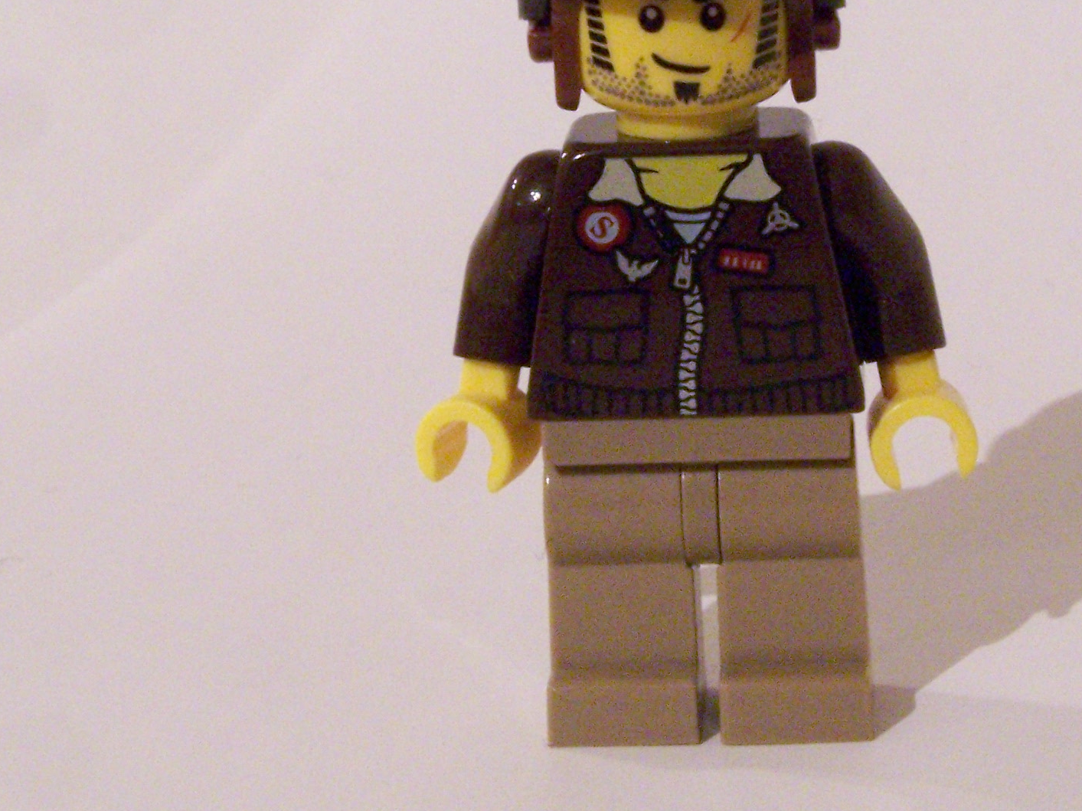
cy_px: 187
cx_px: 731
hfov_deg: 21.0
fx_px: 2906
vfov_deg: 15.8
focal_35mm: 93
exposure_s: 1/2
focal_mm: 8.5
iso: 400
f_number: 8
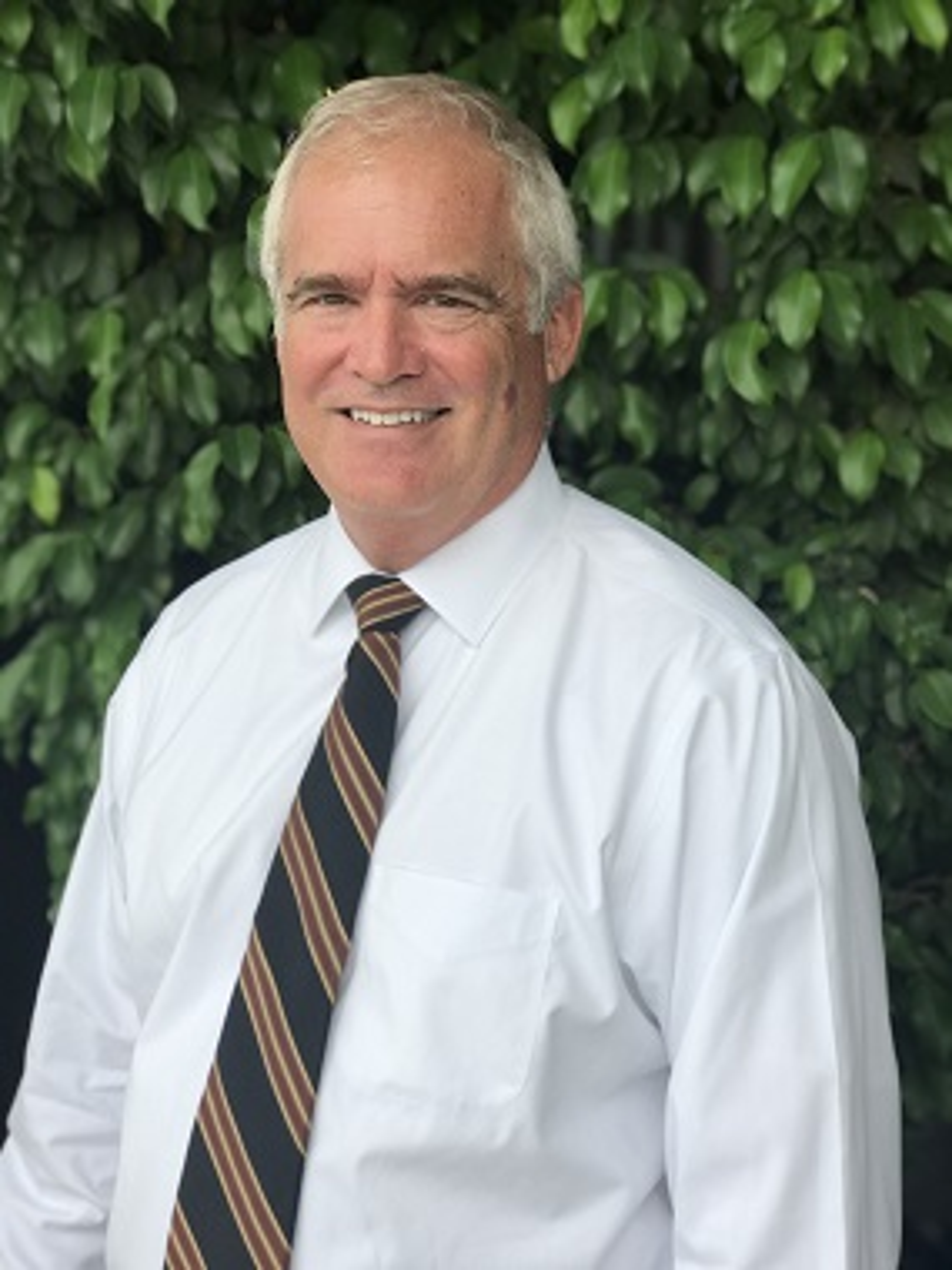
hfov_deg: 25.7
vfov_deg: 33.8
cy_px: 635
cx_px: 476
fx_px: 2090
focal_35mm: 57
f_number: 2.8
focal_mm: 6.6
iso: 20
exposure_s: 1/194
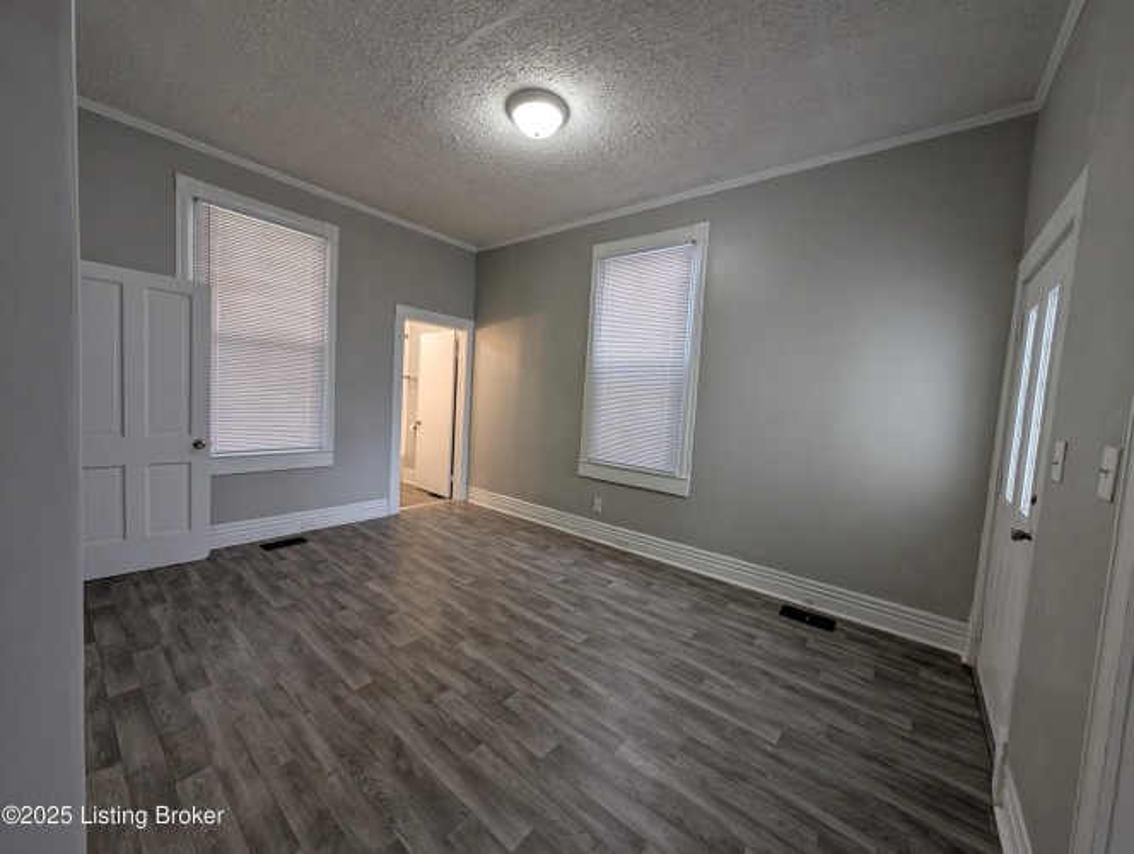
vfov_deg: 94.6
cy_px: 427
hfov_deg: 110.5
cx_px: 567
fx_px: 394
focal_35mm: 12
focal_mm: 2.02
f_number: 1.7
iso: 127
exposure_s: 1/120
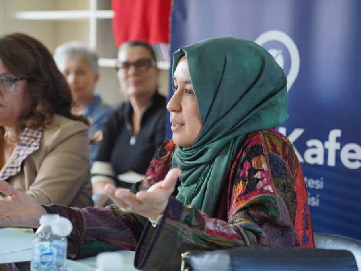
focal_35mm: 76
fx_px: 792
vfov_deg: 19.4
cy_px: 136
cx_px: 190
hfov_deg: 25.7
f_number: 2.8
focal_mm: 70
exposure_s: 1/200
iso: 1000
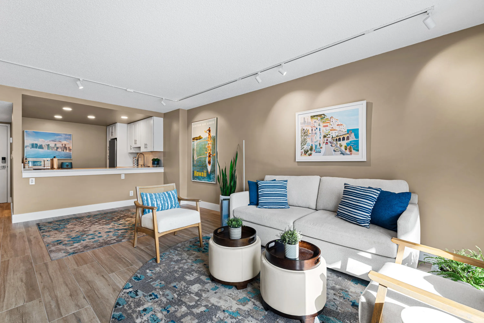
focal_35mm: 16
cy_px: 162
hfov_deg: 96.7
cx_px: 242
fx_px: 215
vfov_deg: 73.8
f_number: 9
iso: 125
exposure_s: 1/1.25
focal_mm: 16
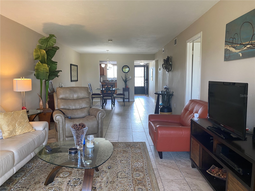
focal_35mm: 26
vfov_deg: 53.1
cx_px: 128
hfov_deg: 67.3
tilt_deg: -4.7
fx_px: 192
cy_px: 96
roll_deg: +0.0
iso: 125
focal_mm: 4.25
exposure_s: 1/82
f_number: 1.8
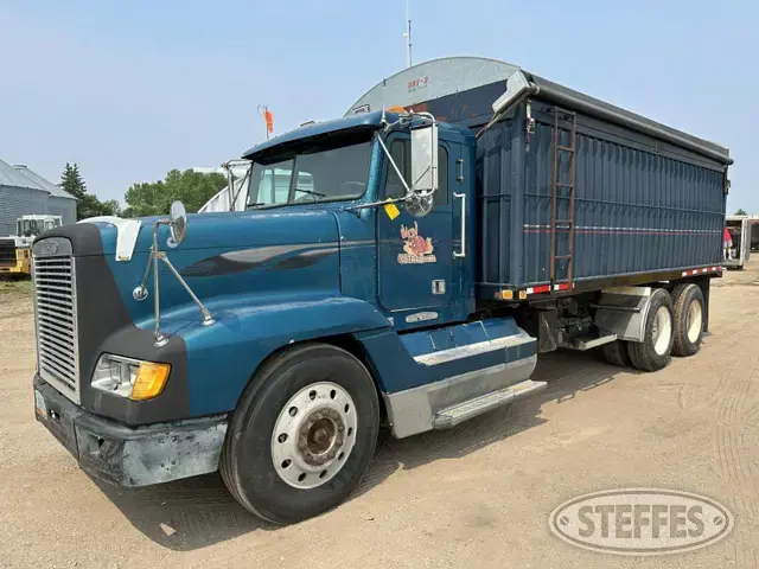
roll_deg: +2.2
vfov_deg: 56.8
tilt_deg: -4.0
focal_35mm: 24
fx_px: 526
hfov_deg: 71.6
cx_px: 380
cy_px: 284
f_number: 1.78
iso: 80
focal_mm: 6.86
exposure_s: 1/3861
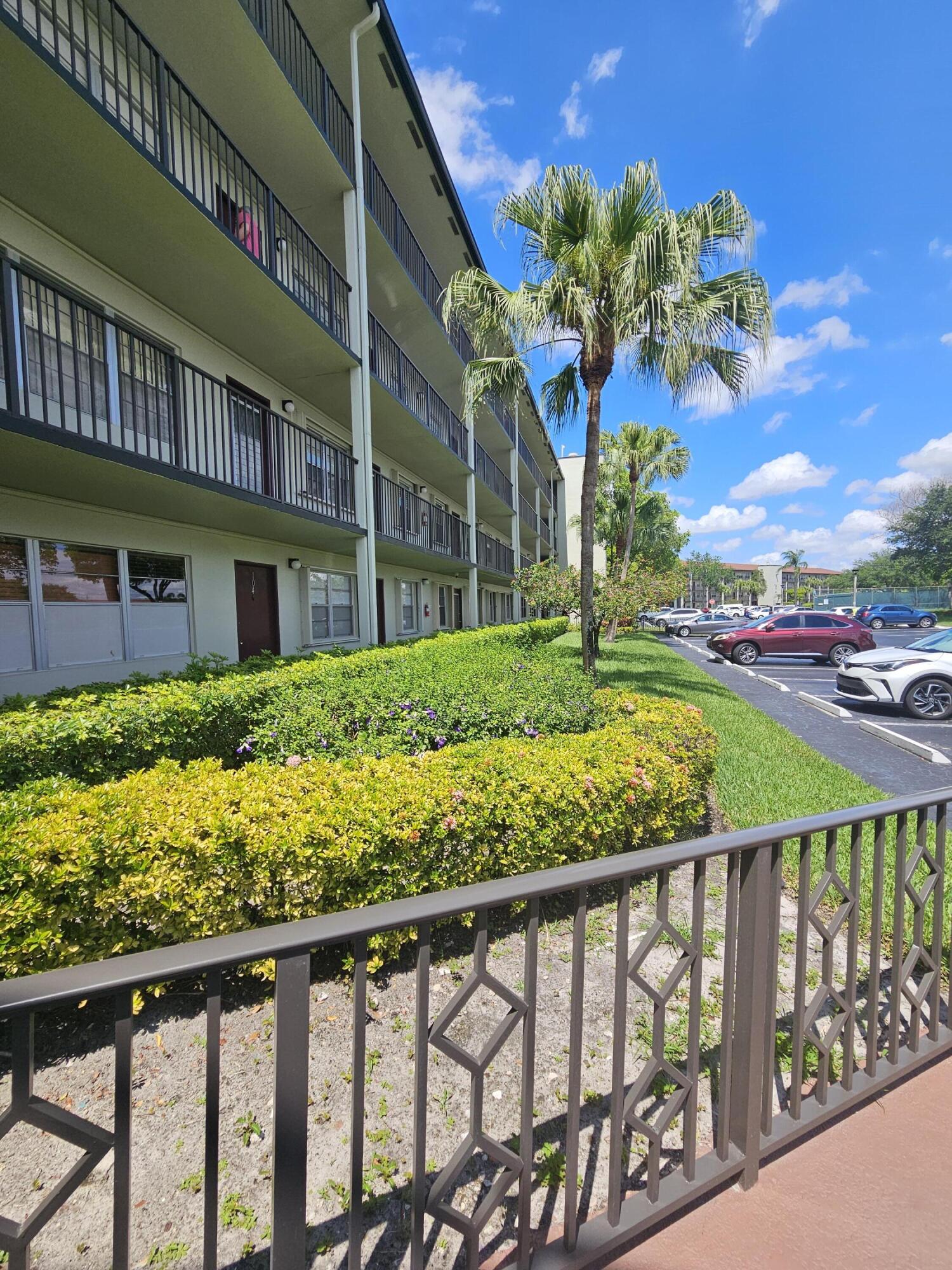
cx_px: 476
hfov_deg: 89.9
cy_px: 635
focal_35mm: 13
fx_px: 477
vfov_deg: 106.2
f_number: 2.2
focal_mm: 2.2
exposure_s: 1/1737
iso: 50
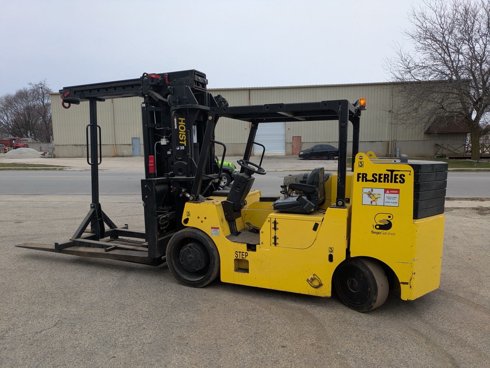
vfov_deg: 54.9
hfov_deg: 69.4
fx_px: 354
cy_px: 184
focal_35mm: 25
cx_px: 245
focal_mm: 5.43
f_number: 1.89
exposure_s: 1/1420
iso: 51
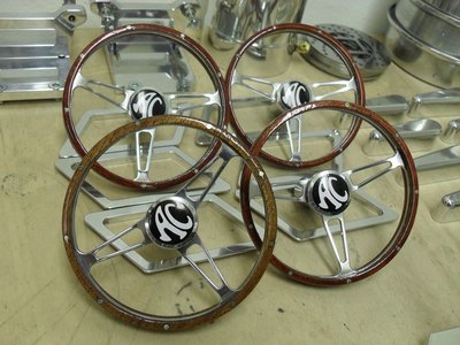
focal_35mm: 35
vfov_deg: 40.7
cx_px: 230
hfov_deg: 52.6
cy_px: 172
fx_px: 465
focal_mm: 6.2
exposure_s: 1/30
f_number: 2.8
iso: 120
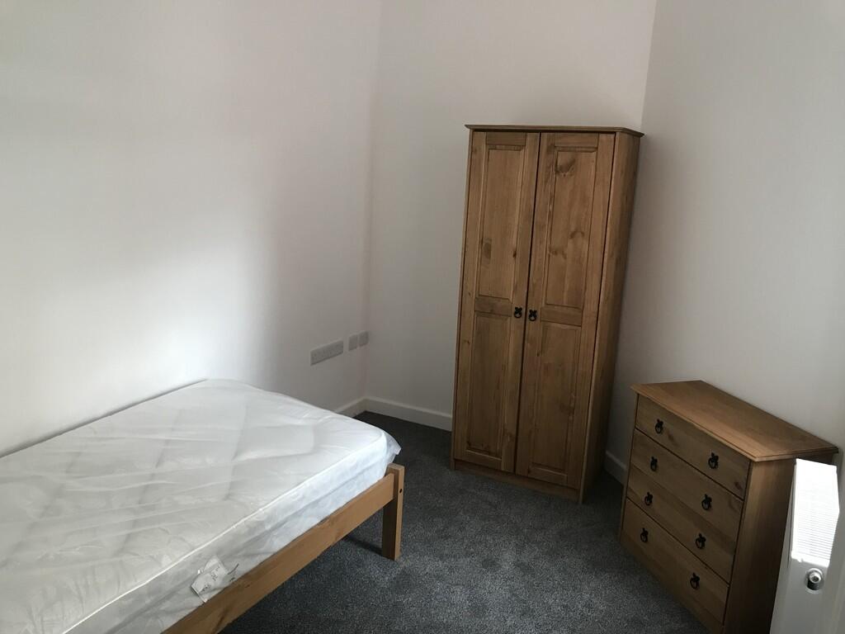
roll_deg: -2.8
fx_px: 683
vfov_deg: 49.7
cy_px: 317
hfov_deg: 63.4
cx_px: 422
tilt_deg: -12.9
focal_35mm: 28
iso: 40
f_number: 1.8
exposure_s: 1/20
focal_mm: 3.99
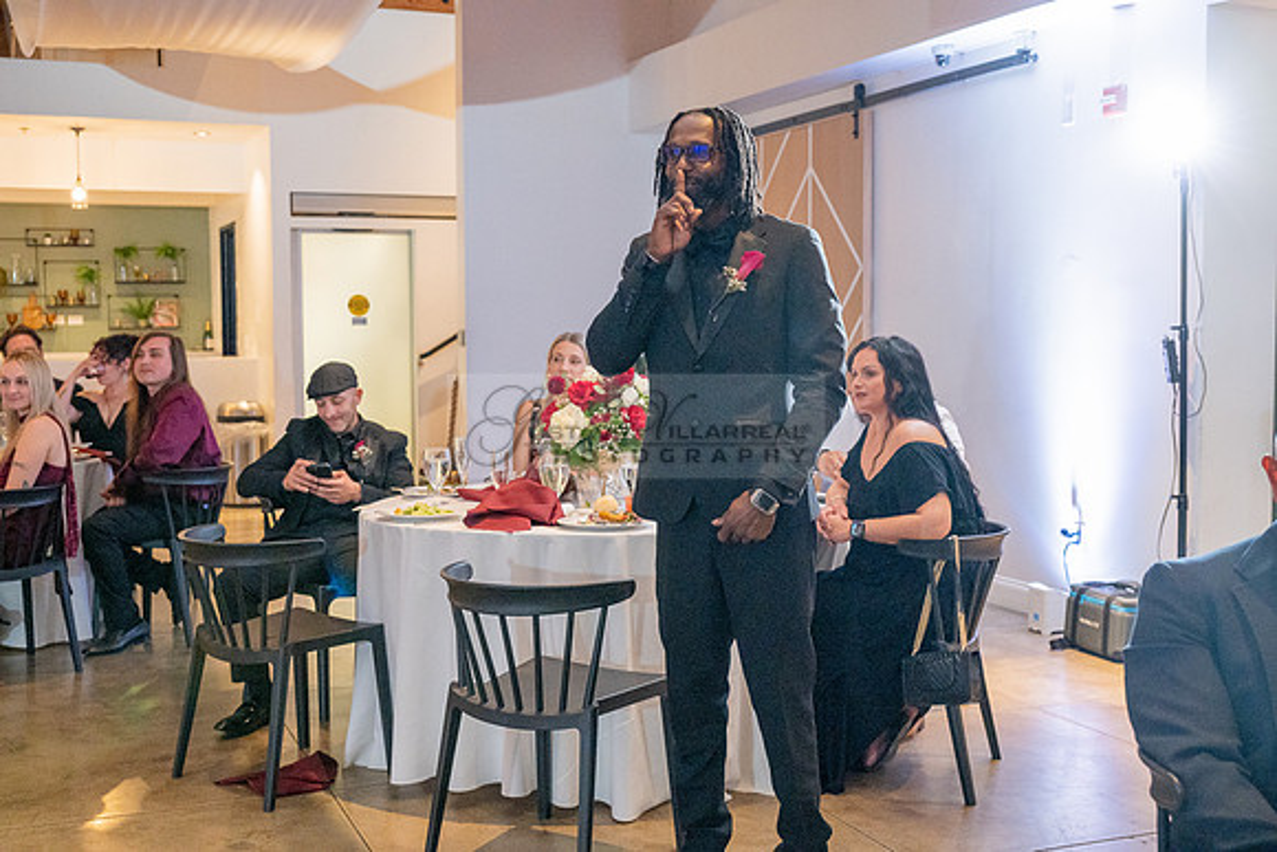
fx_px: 1490
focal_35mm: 42
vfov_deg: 31.9
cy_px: 426
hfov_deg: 46.4
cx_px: 638
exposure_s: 1/200
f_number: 4
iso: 3200
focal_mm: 42
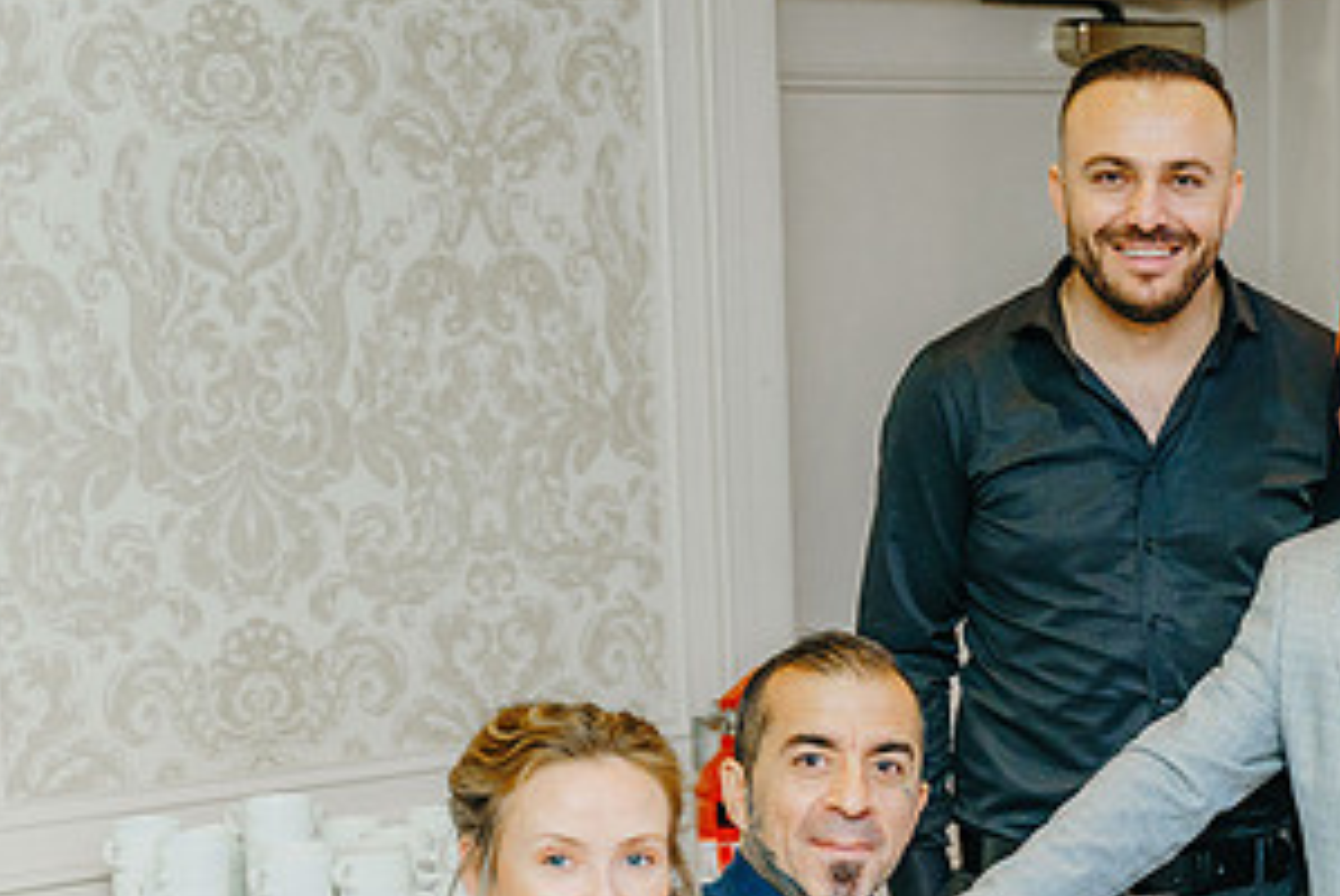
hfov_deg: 20.9
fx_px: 3539
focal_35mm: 95
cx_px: 1264
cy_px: 768
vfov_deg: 14.3
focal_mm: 49
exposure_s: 1/200
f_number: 2.8
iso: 2000
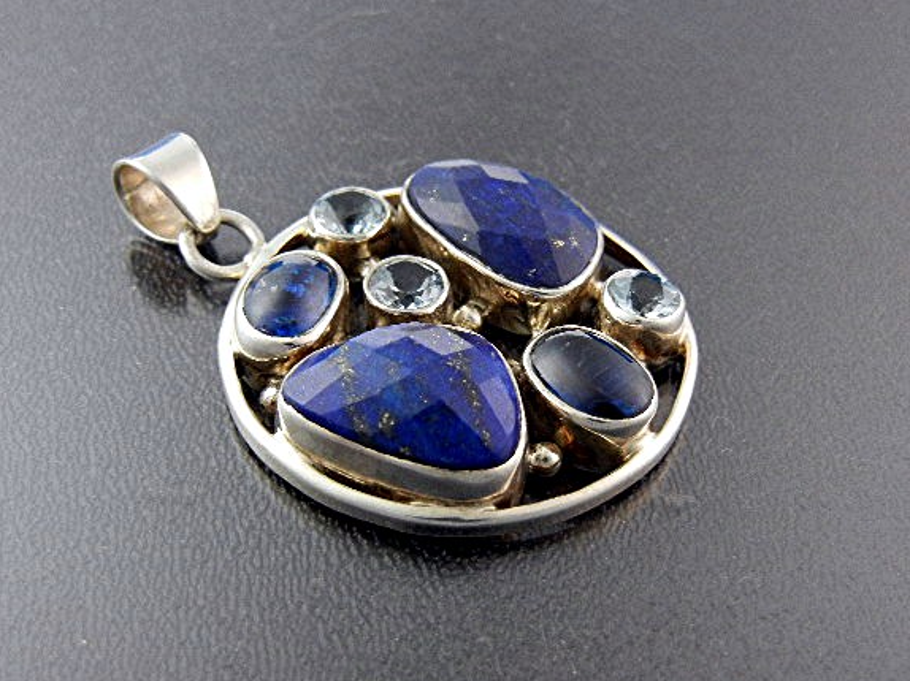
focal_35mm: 58
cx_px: 466
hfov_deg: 33.2
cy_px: 367
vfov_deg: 25.2
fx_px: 1524
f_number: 3.9
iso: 400
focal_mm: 9.3
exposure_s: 1/30.5
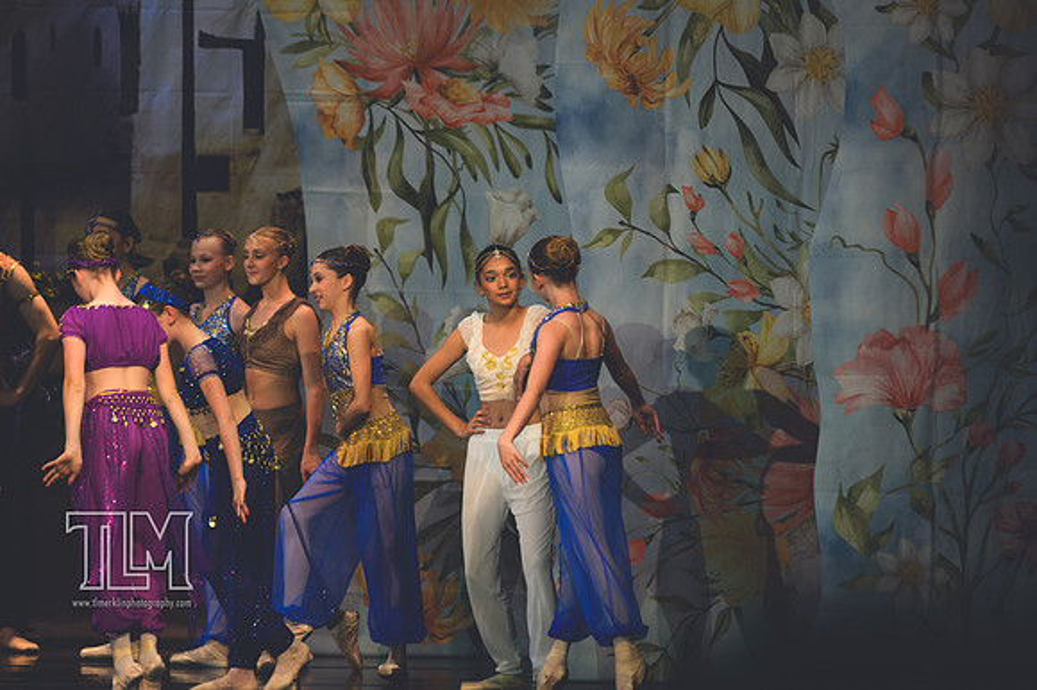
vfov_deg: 4.6
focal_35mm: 300
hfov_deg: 6.9
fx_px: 8636
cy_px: 345
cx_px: 518
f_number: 2.8
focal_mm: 200
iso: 1000
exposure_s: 1/500
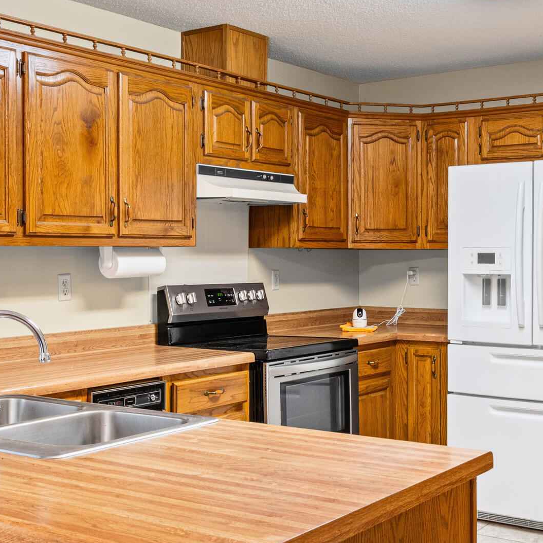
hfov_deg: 34.5
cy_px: 254
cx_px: 330
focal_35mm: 49
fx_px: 870
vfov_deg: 34.7
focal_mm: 21
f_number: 9.5
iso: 800
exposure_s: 1/2
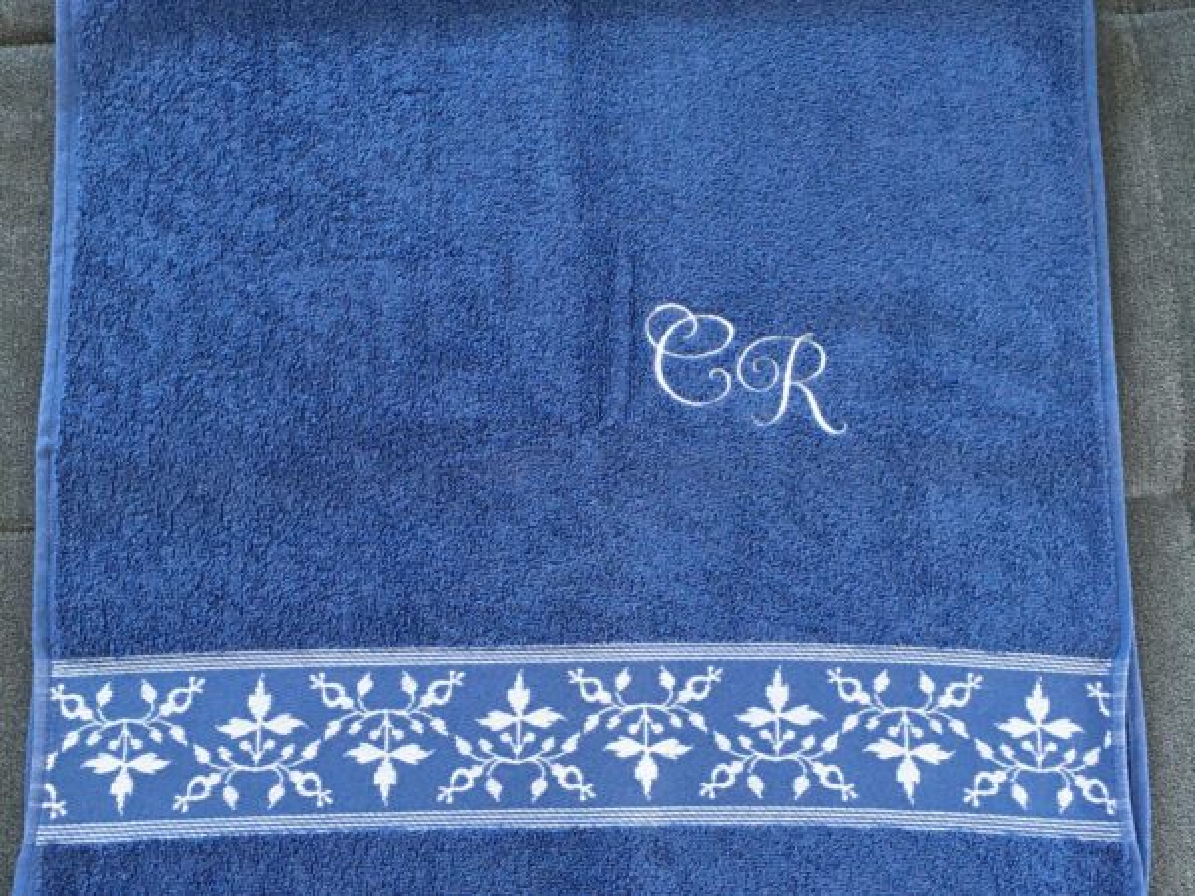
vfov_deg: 48.2
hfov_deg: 61.7
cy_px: 448
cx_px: 598
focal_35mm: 29
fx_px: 1001
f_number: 2.2
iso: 200
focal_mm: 4.15
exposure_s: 1/33
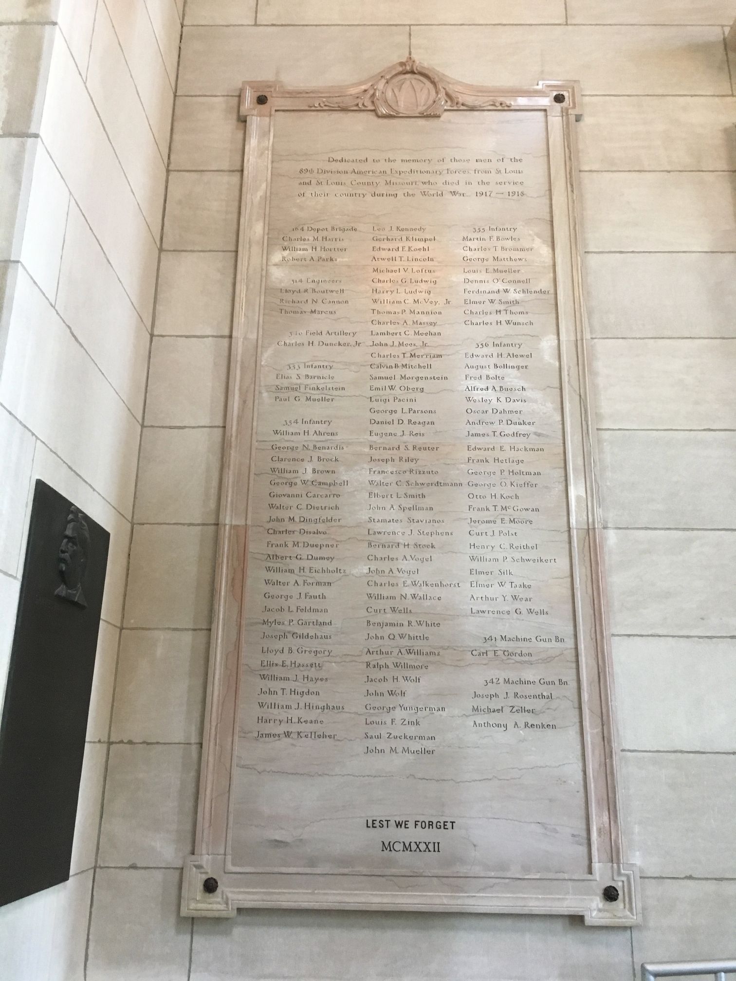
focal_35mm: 29
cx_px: 368
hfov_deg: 48.2
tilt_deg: +17.0
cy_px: 490
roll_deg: -2.1
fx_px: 822
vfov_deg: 61.7
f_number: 2.2
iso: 125
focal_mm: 4.15
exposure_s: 1/30
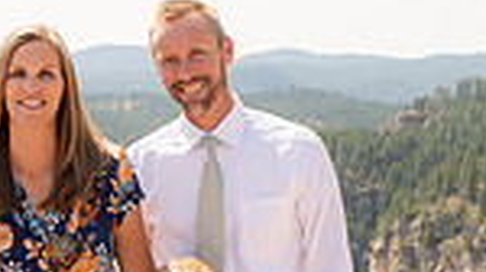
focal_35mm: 171
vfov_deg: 7.0
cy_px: 288
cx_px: -165
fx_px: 2201
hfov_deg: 12.2
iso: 50
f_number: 4.5
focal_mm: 40
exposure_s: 1/400
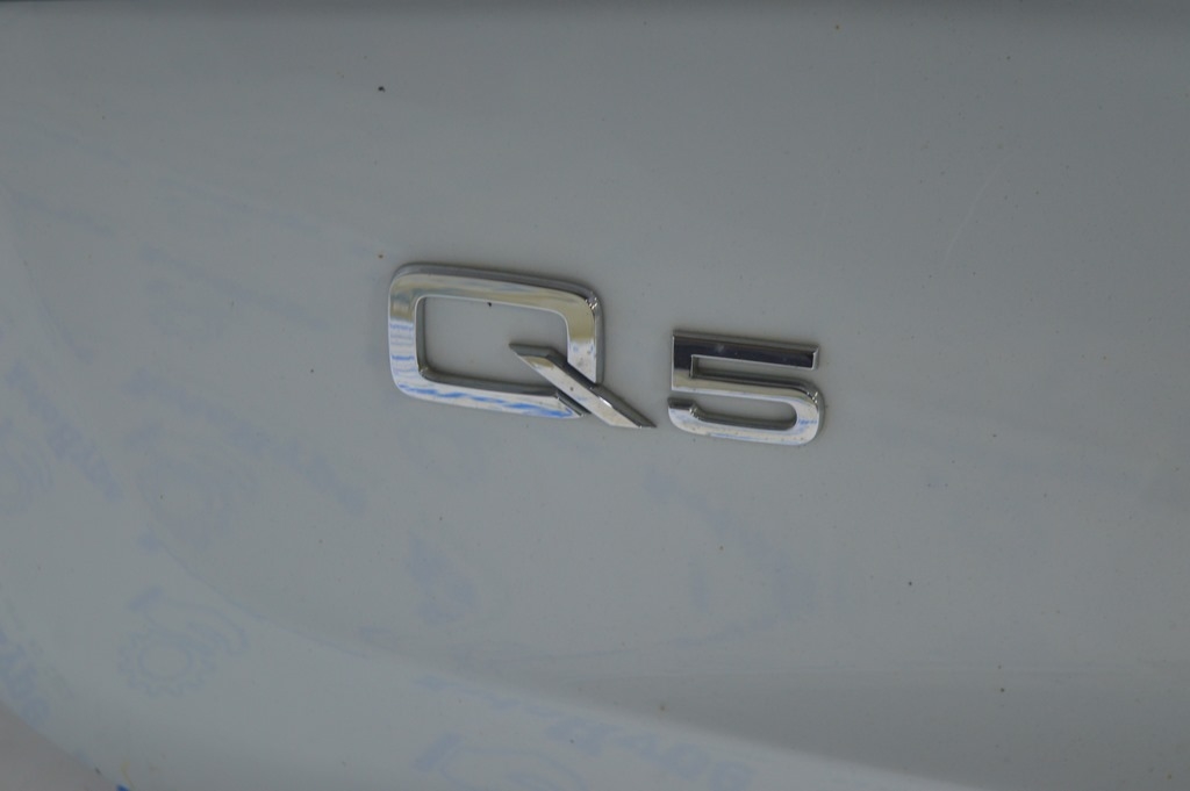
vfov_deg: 18.2
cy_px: 396
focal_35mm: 75
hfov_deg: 27.0
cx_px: 595
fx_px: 2477
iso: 400
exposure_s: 1/20
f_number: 5.6
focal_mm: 50
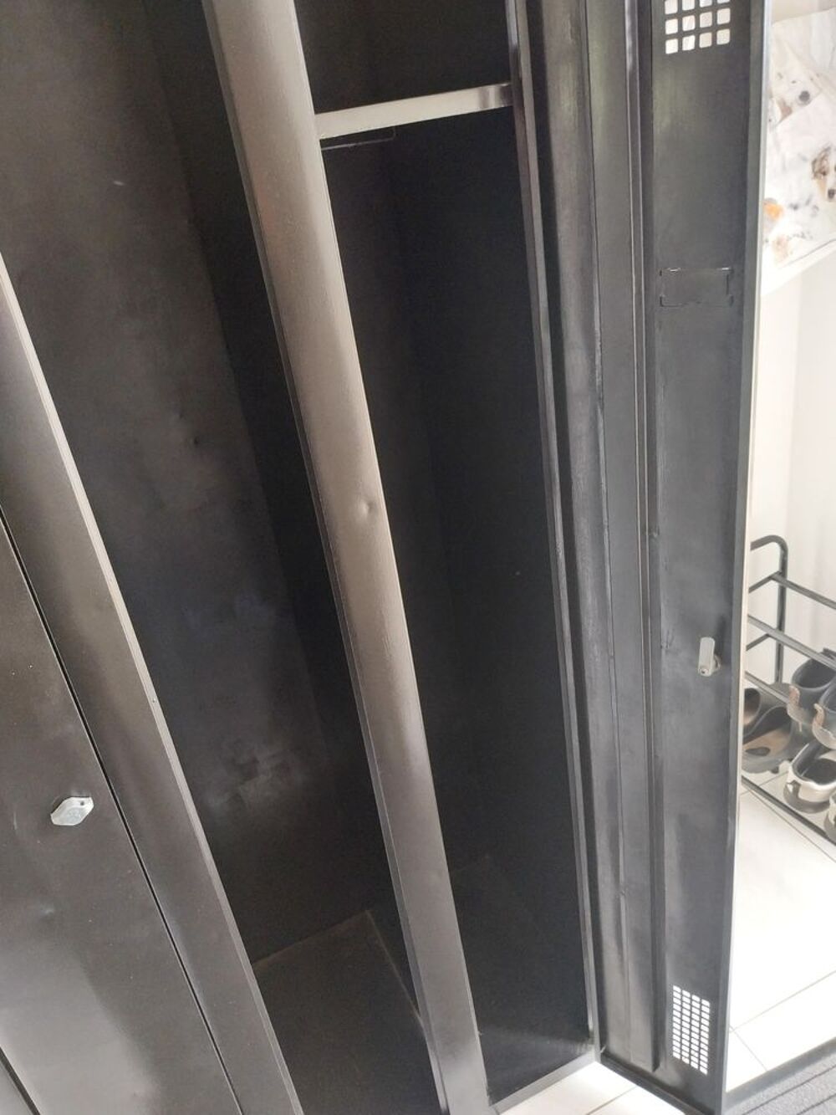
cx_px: 418
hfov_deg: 53.1
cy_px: 558
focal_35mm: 26
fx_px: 837
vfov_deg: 67.3
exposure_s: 1/50
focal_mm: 4
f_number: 1.8
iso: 320
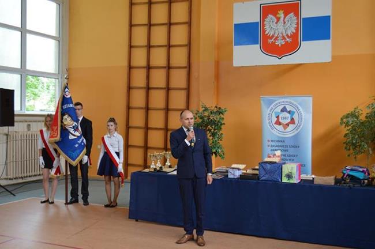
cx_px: 188
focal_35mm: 39
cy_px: 124
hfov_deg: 49.6
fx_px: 406
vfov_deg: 34.1
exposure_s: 1/60
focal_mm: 26
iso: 640
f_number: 4
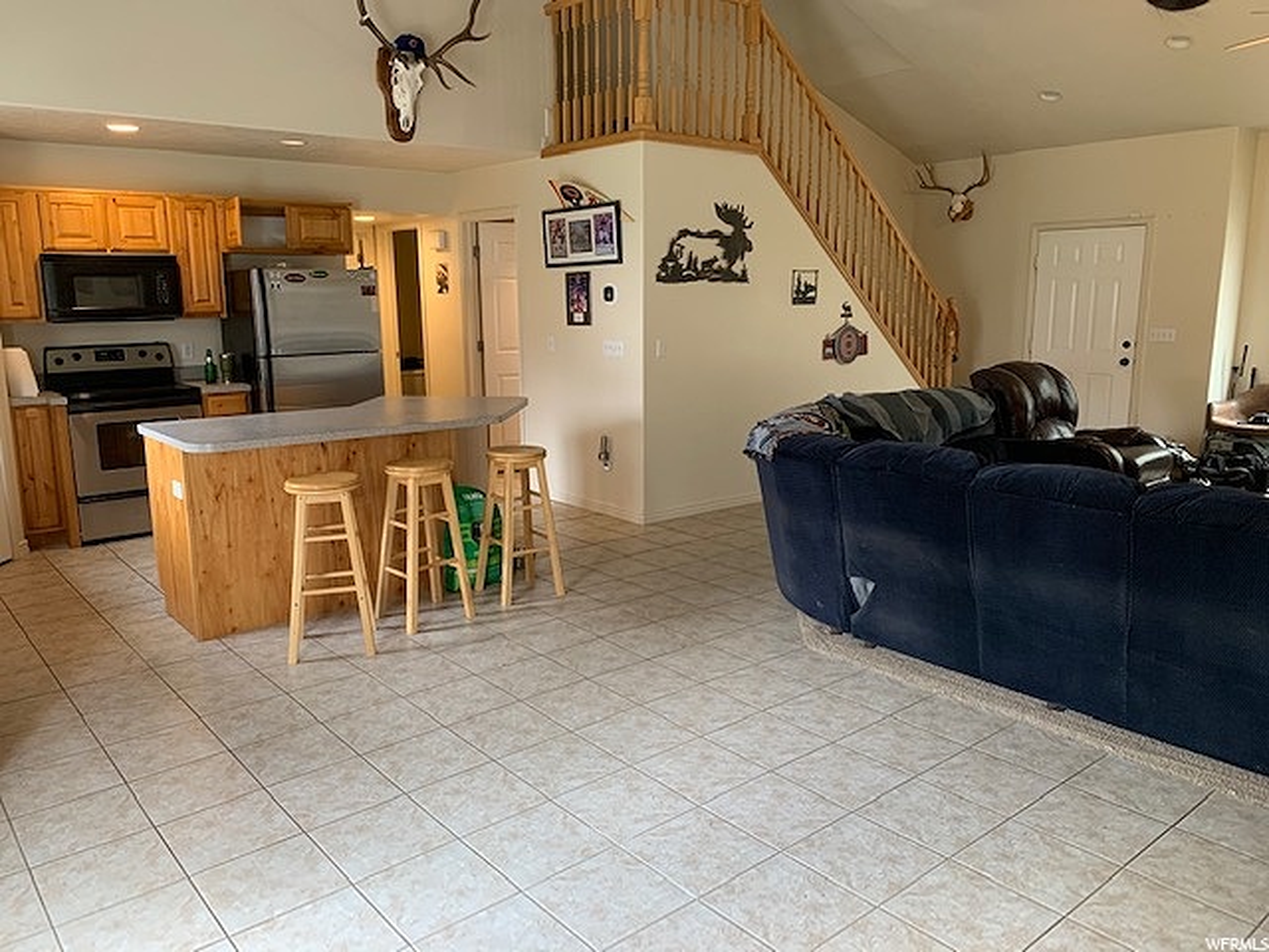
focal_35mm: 26
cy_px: 476
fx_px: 953
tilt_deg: -11.1
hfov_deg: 67.3
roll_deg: +0.2
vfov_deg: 53.1
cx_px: 634
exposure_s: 1/60
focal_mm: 4.25
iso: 125
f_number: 1.8
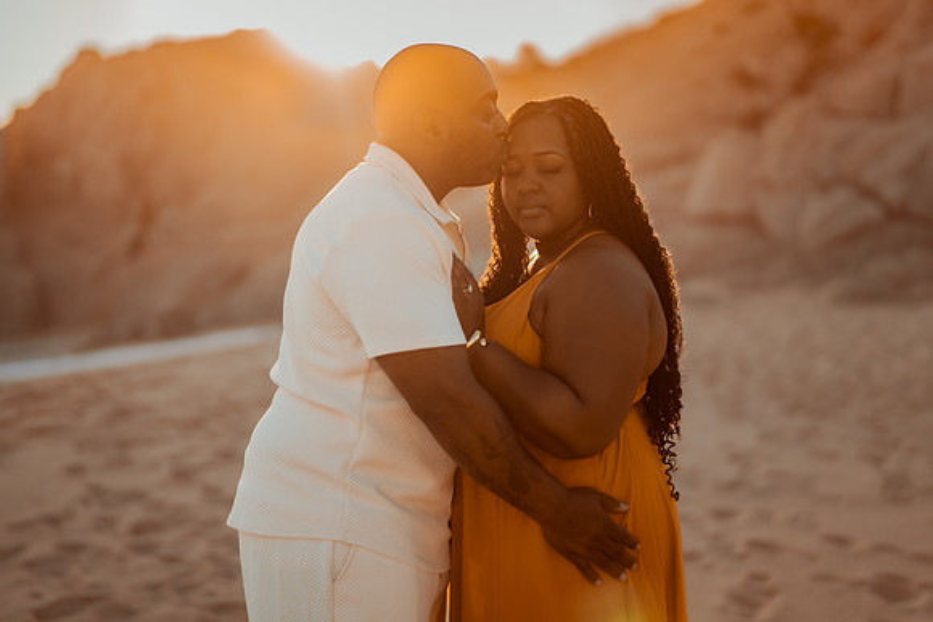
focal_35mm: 58
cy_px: 311
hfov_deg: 34.5
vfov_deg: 23.4
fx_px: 1503
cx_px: 466
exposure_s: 1/4000
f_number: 1.4
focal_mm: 58
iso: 100
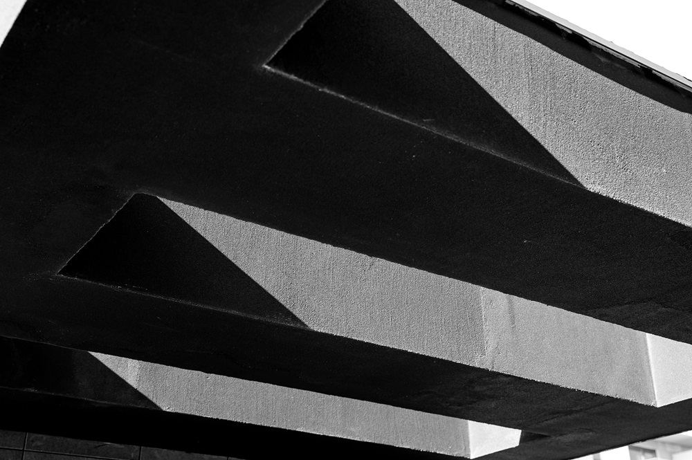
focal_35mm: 48
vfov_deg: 28.0
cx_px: 346
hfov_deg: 41.1
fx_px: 922
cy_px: 230
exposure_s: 1/60
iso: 200
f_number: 5.6
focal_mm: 48
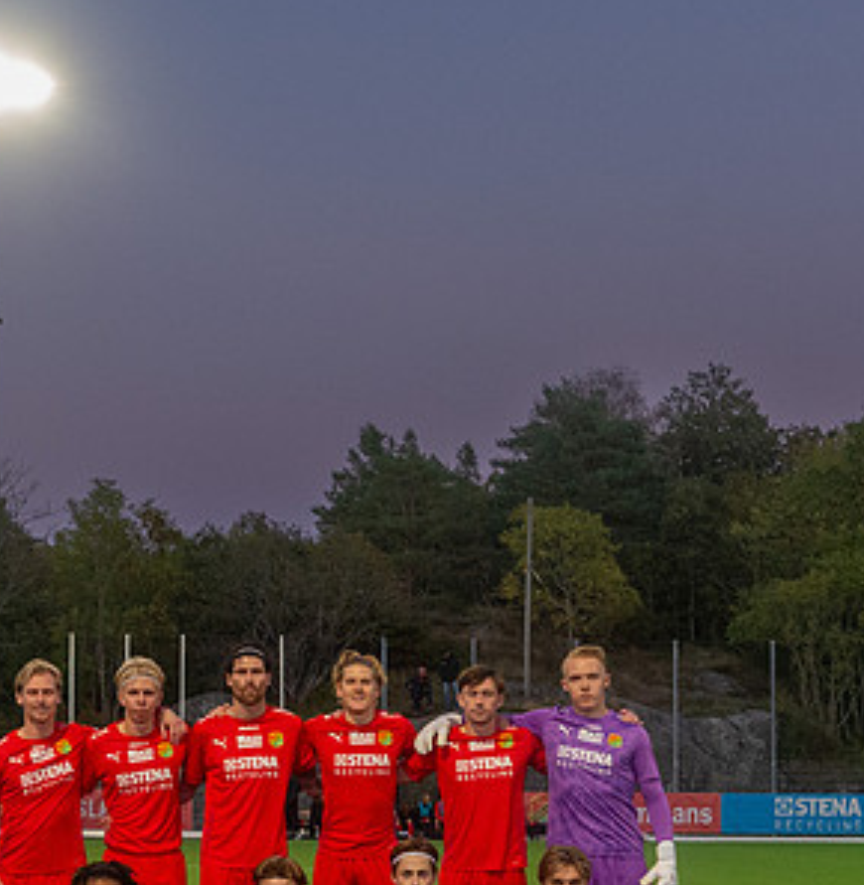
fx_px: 2601
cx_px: 367
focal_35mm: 91
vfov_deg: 18.9
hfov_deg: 18.8
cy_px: 818
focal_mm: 35
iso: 4000
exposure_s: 1/320
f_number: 4
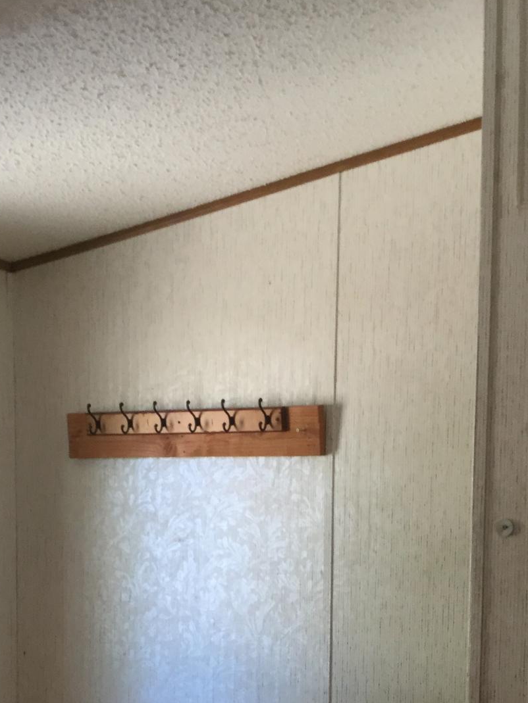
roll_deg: -1.2
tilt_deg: +0.2
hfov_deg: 25.2
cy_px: 598
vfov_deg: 32.0
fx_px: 1179
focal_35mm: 58
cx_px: 221
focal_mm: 3.3
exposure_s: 1/30
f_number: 2.4
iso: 64
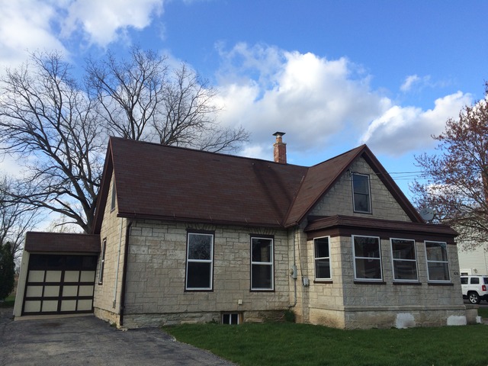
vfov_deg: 48.2
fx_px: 409
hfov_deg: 61.7
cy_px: 183
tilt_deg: +13.6
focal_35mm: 29
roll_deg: +0.1
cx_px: 244
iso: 32
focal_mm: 4.15
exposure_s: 1/855
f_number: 2.2
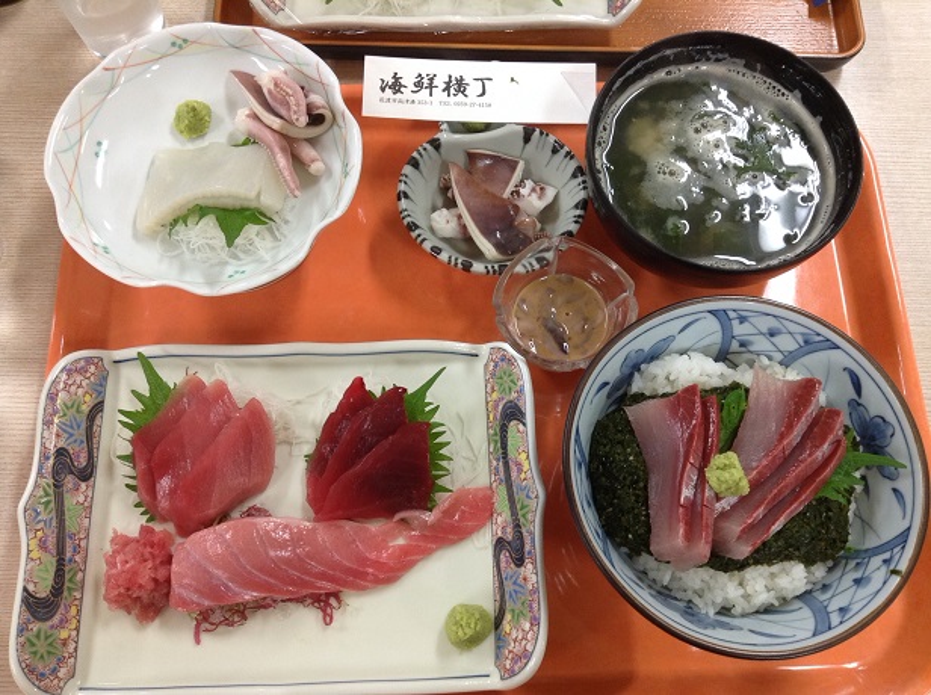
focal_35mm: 33
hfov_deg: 55.4
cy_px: 348
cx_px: 466
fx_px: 886
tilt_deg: -72.3
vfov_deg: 42.8
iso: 64
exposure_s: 1/24
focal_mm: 3.3
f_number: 2.4
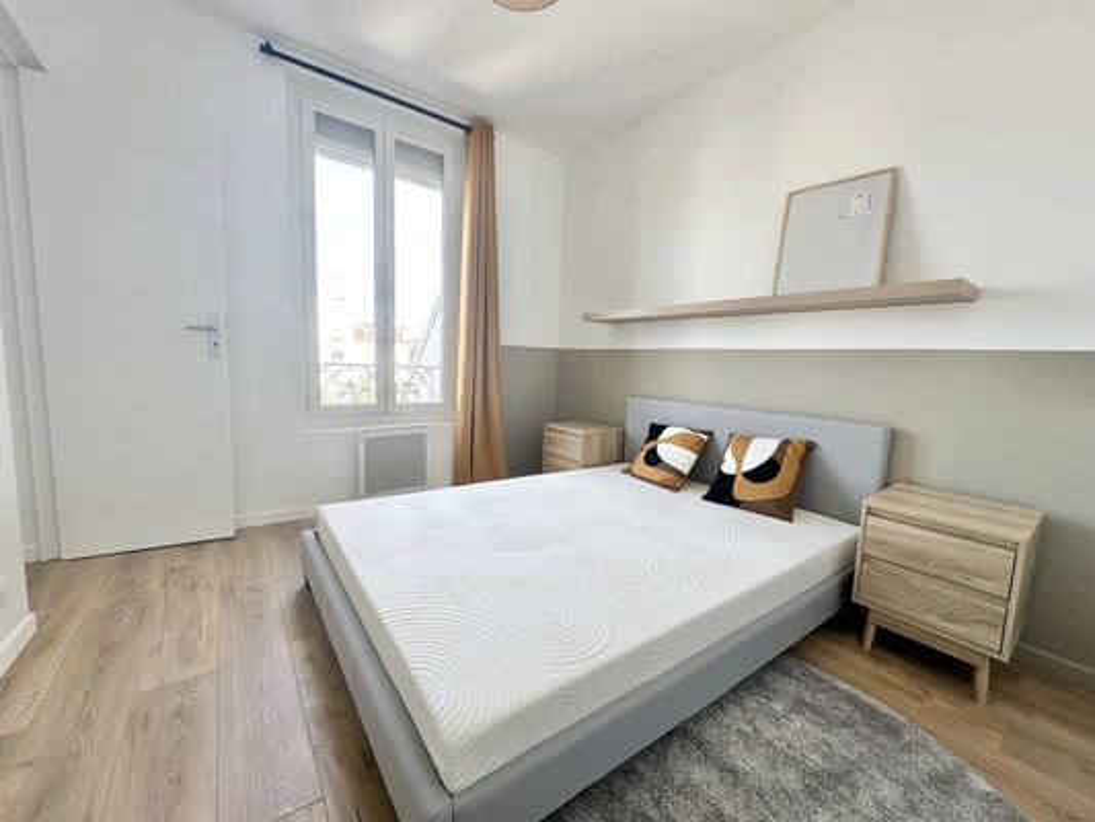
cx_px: 548
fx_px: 443
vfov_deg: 85.7
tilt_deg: -5.7
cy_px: 411
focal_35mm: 14
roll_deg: -1.9
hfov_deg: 102.1
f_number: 2.2
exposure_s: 1/105
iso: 40
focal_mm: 2.22
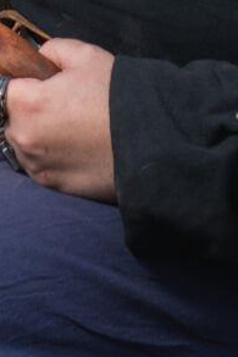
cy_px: -302
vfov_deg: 4.5
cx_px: 92
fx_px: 4437
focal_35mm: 448
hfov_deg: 3.1
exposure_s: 1/200
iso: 100
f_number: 5.6
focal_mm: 73
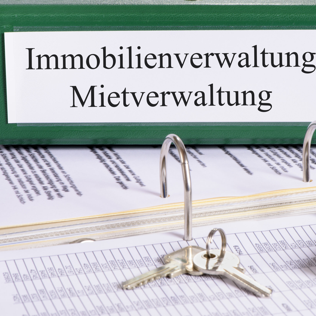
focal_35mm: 134
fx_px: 1384
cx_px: 230
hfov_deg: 13.0
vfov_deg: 13.0
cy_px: 158
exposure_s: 1/80
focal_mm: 105
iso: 125
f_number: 25
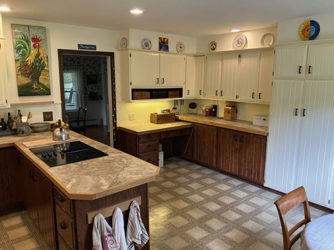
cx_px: 167
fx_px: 270
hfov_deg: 63.4
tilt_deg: -9.6
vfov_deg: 49.7
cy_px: 125
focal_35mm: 28
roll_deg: -0.2
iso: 64
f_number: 1.8
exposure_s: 1/60
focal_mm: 3.99
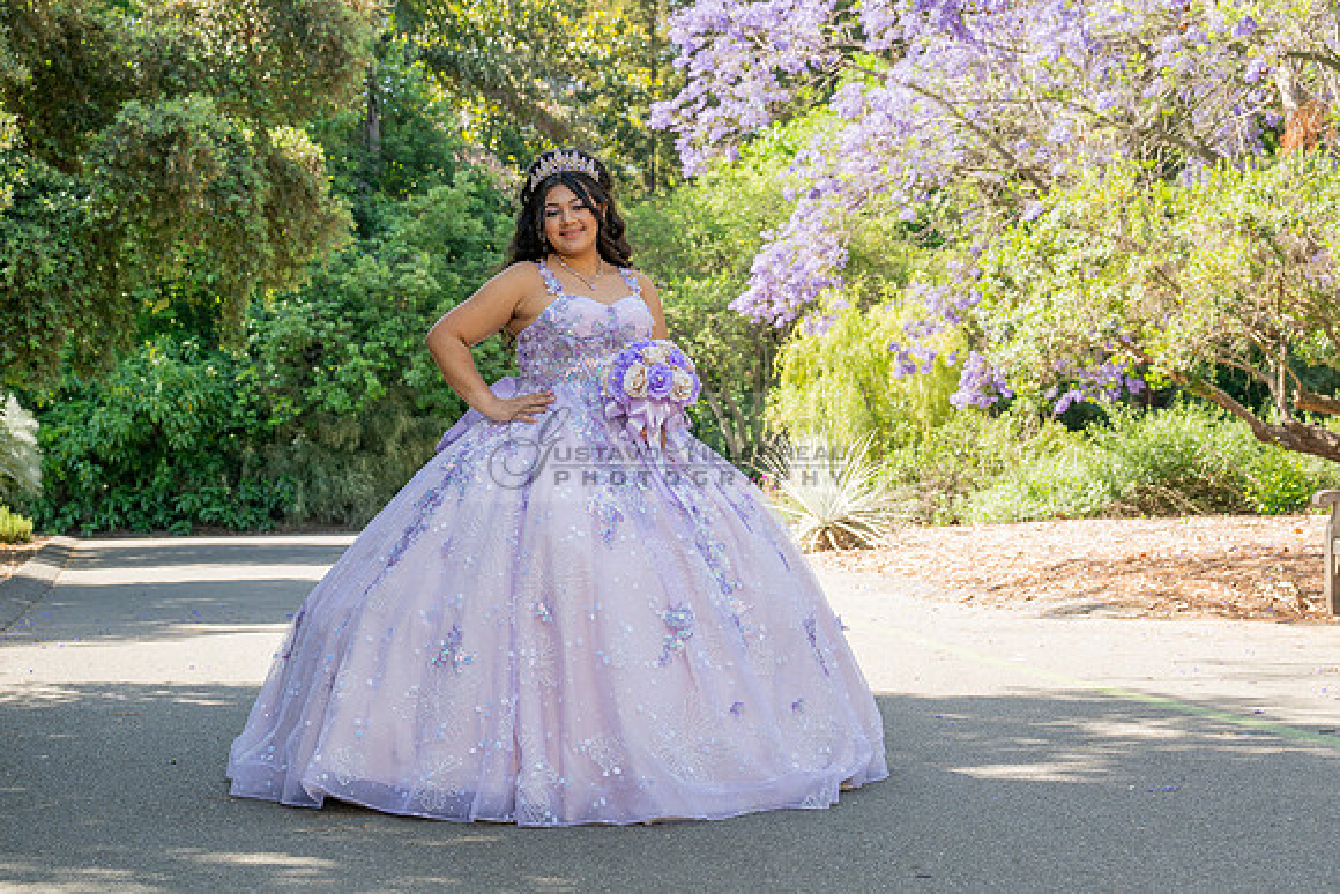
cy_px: 422
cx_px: 747
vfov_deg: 22.1
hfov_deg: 32.7
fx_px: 2284
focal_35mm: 61
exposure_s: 1/200
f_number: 5.6
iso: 200
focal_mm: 55
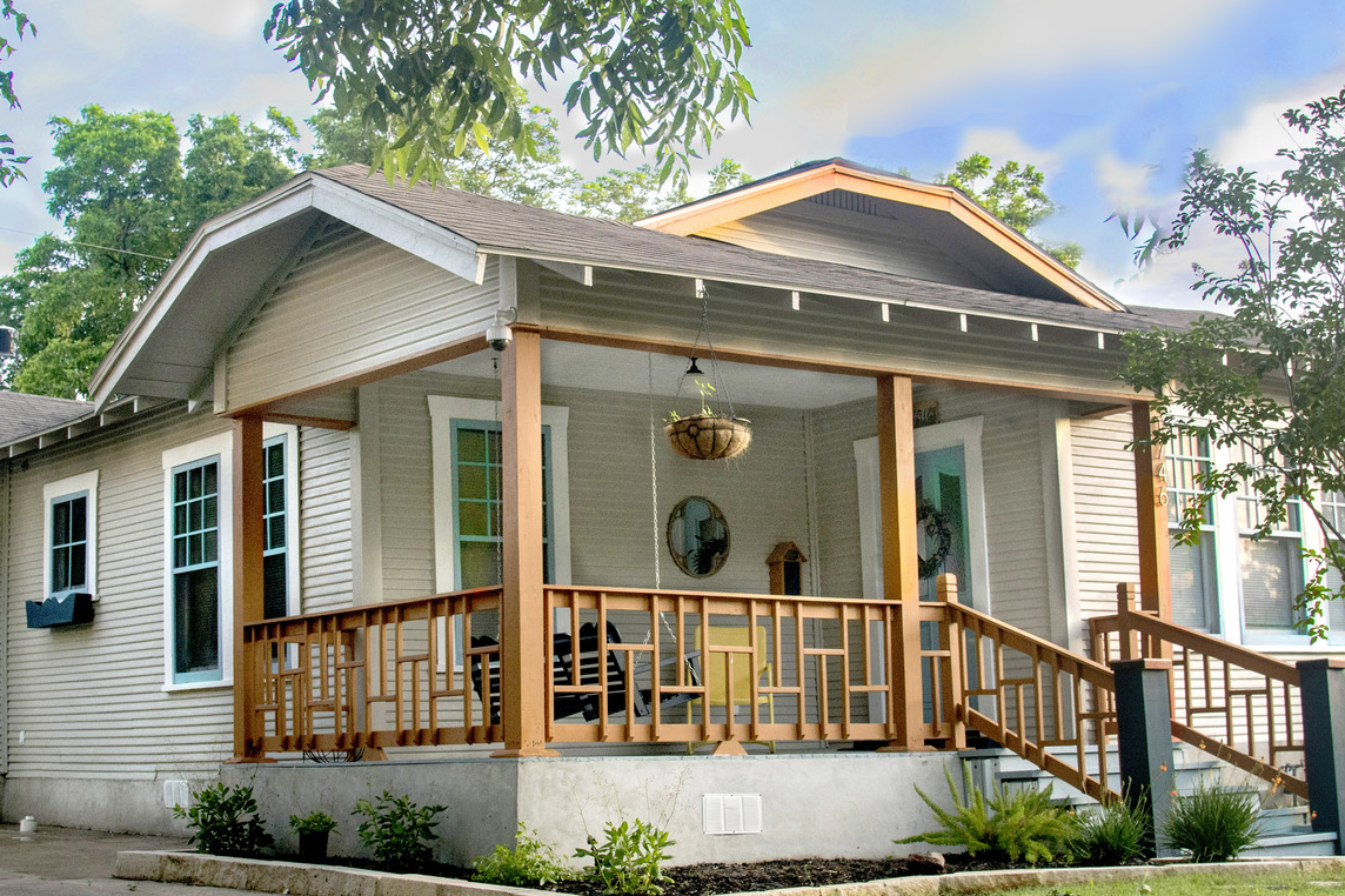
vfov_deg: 26.5
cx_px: 589
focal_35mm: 51
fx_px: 1905
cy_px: 467
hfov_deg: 38.8
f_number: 5.6
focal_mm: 24
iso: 640
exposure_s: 1/250
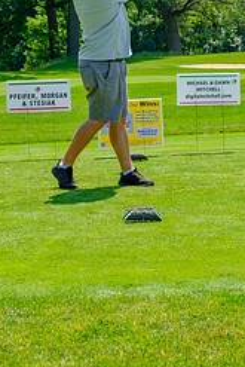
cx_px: 141
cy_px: 48
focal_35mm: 151
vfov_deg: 13.5
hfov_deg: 9.1
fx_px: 1539
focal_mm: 55
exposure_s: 1/250
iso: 200
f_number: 6.4
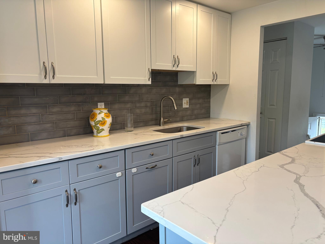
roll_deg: +0.2
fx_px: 244
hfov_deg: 67.3
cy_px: 122
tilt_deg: -8.2
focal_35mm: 26
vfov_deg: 53.1
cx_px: 162
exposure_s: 1/120
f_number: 1.6
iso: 125
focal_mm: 5.96
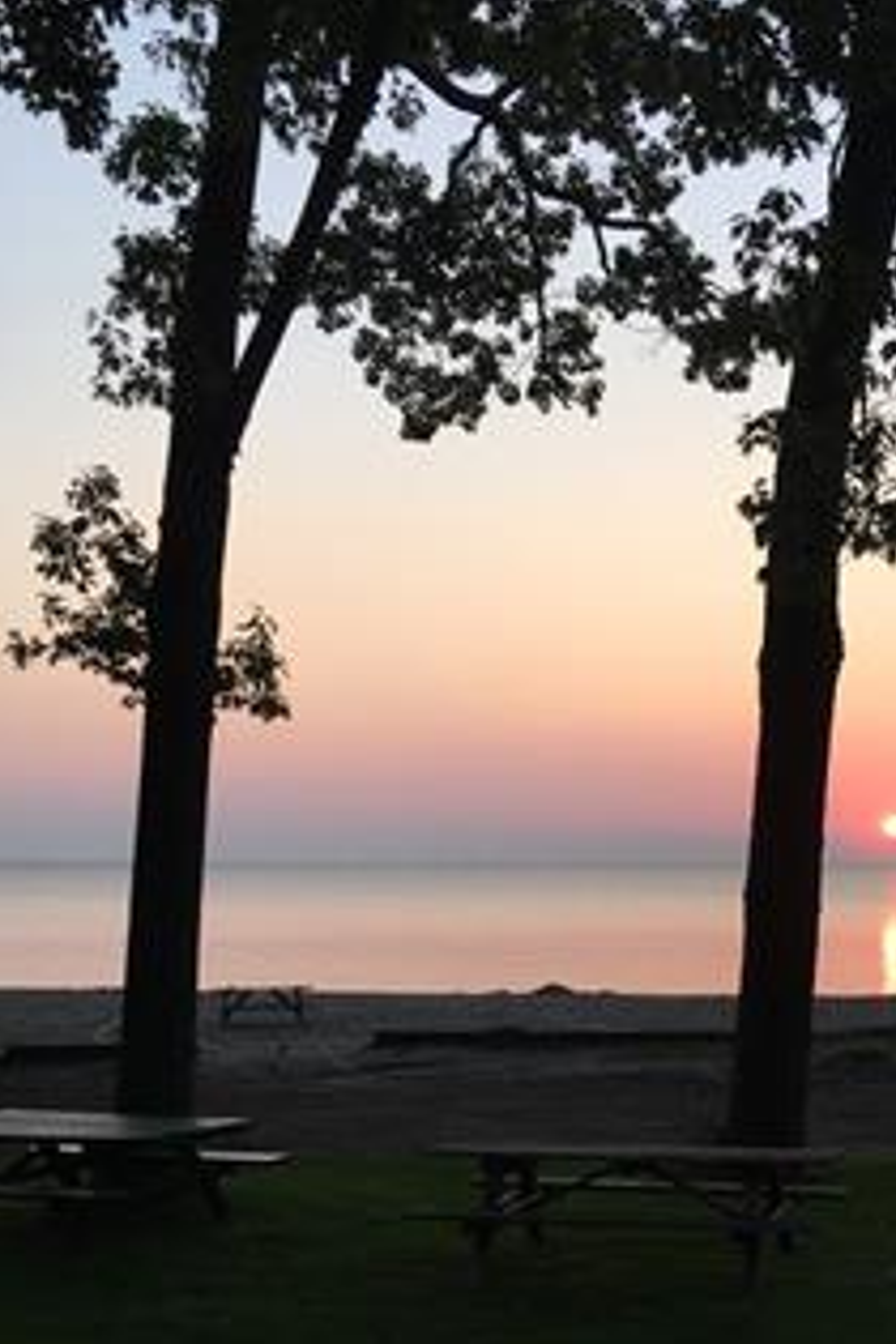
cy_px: 947
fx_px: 1717
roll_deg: -0.5
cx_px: 589
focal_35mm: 46
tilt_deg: -1.1
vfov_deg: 41.9
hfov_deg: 29.1
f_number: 2.2
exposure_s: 1/165
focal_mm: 4.15
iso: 25
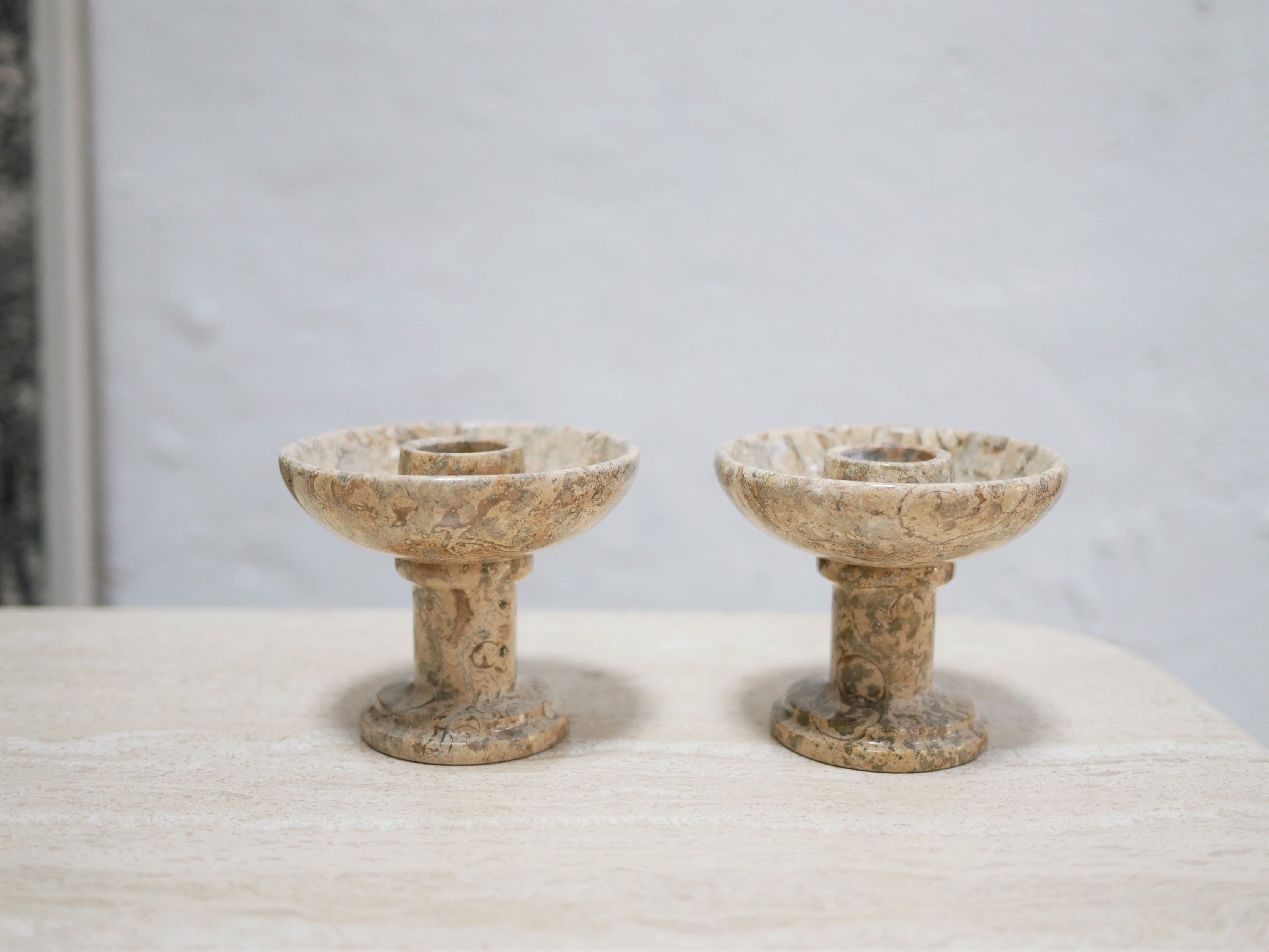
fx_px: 1467
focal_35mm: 40
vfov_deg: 36.0
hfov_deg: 46.8
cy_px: 476
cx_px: 634
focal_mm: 20
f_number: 1.7
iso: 400
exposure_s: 1/60
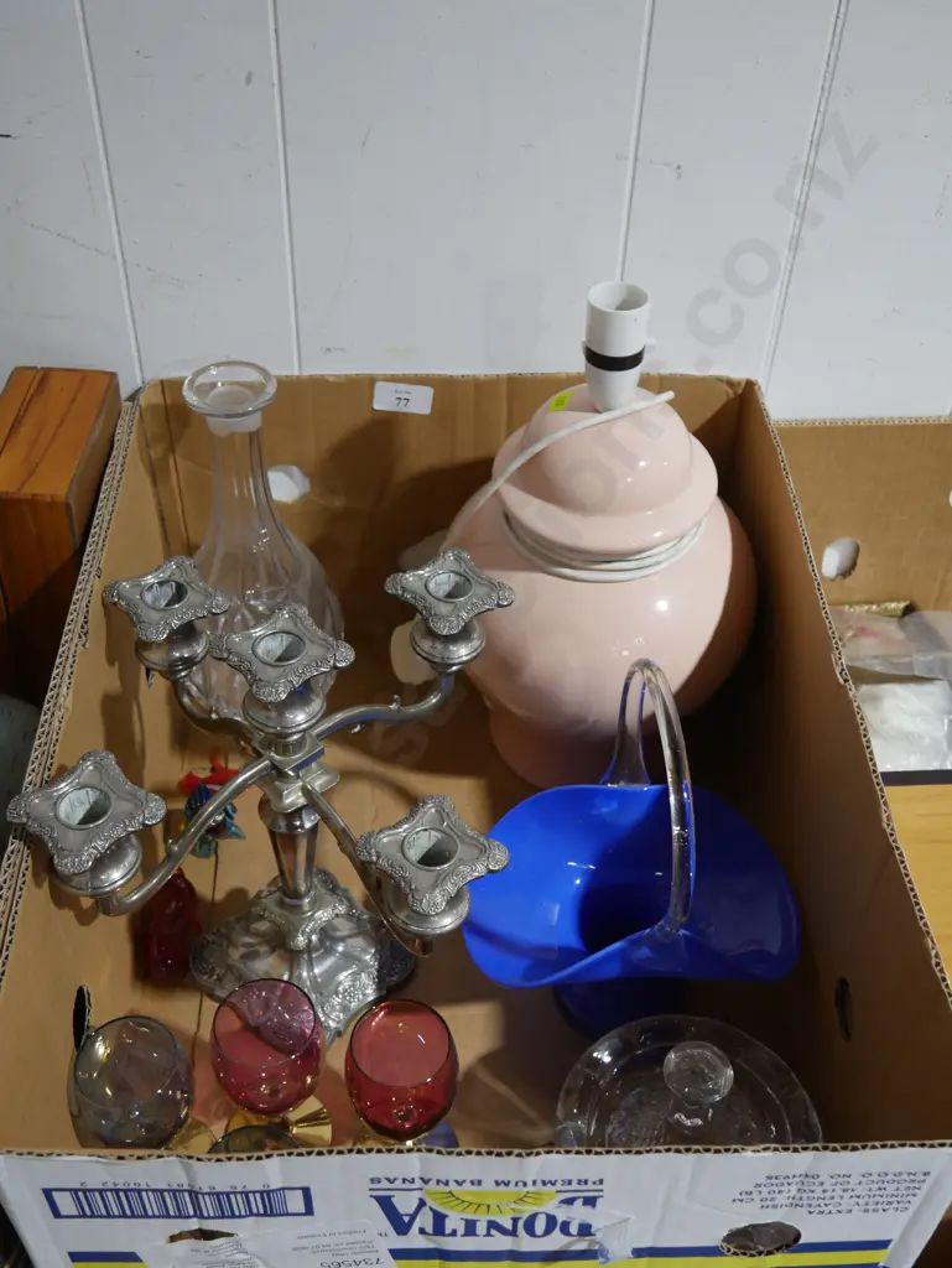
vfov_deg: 49.0
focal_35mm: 38
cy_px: 634
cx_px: 476
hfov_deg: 37.8
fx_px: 1392
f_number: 4.1
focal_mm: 19
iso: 800
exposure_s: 1/60
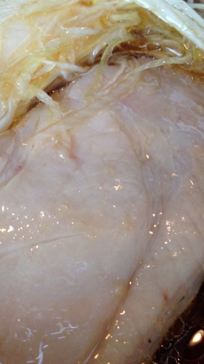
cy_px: 177
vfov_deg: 40.6
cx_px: 62
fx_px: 491
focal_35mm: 51
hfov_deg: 23.3
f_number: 2.4
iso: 100
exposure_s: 1/120
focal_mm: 4.12
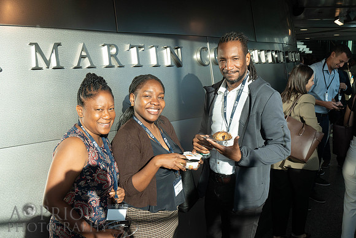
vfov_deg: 35.2
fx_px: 374
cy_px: 119
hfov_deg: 50.9
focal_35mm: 38
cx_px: 178
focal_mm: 35
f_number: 10
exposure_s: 1/320
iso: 1250
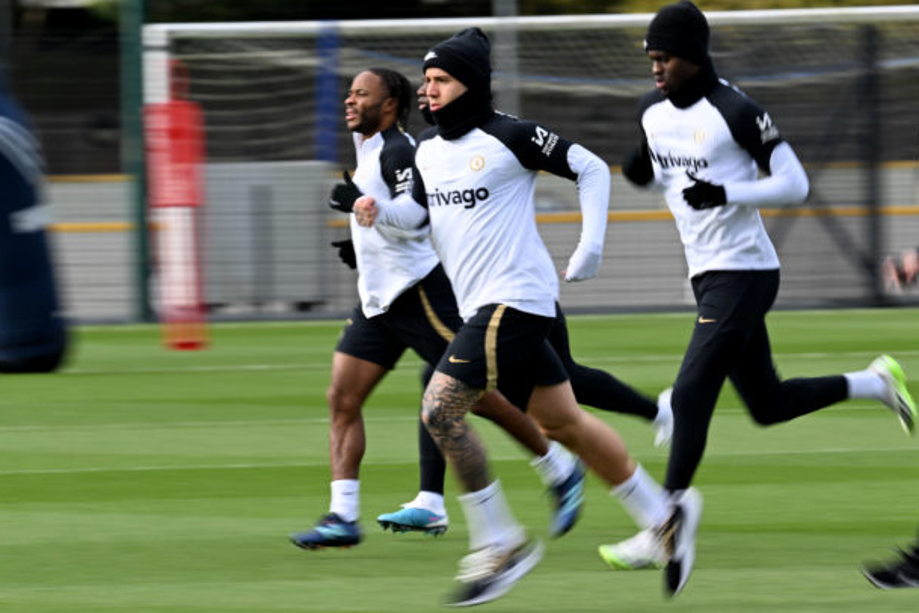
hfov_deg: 2.8
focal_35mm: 739
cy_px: 296
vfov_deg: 1.9
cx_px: 451
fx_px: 18864
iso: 100
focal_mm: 400
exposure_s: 1/60
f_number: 11
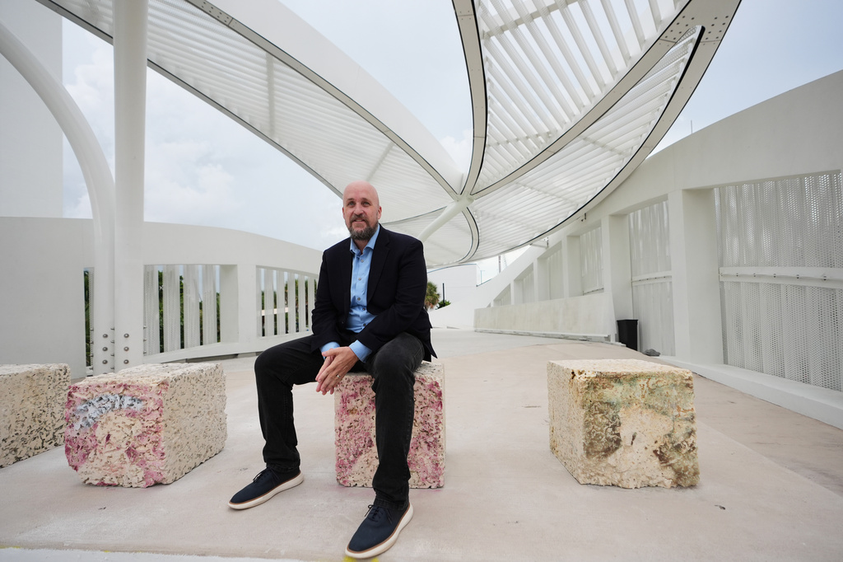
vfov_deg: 73.7
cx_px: 422
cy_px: 281
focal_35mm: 16
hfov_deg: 96.8
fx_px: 375
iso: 800
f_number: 3.5
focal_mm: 16
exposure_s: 1/2000
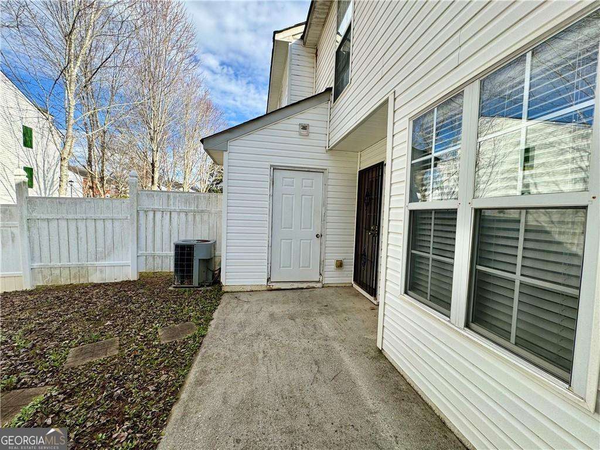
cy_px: 225
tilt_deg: -3.0
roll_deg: -2.1
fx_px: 243
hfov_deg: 102.1
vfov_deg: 85.7
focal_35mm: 14
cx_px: 300
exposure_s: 1/620
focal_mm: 2.22
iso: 50
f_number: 2.2
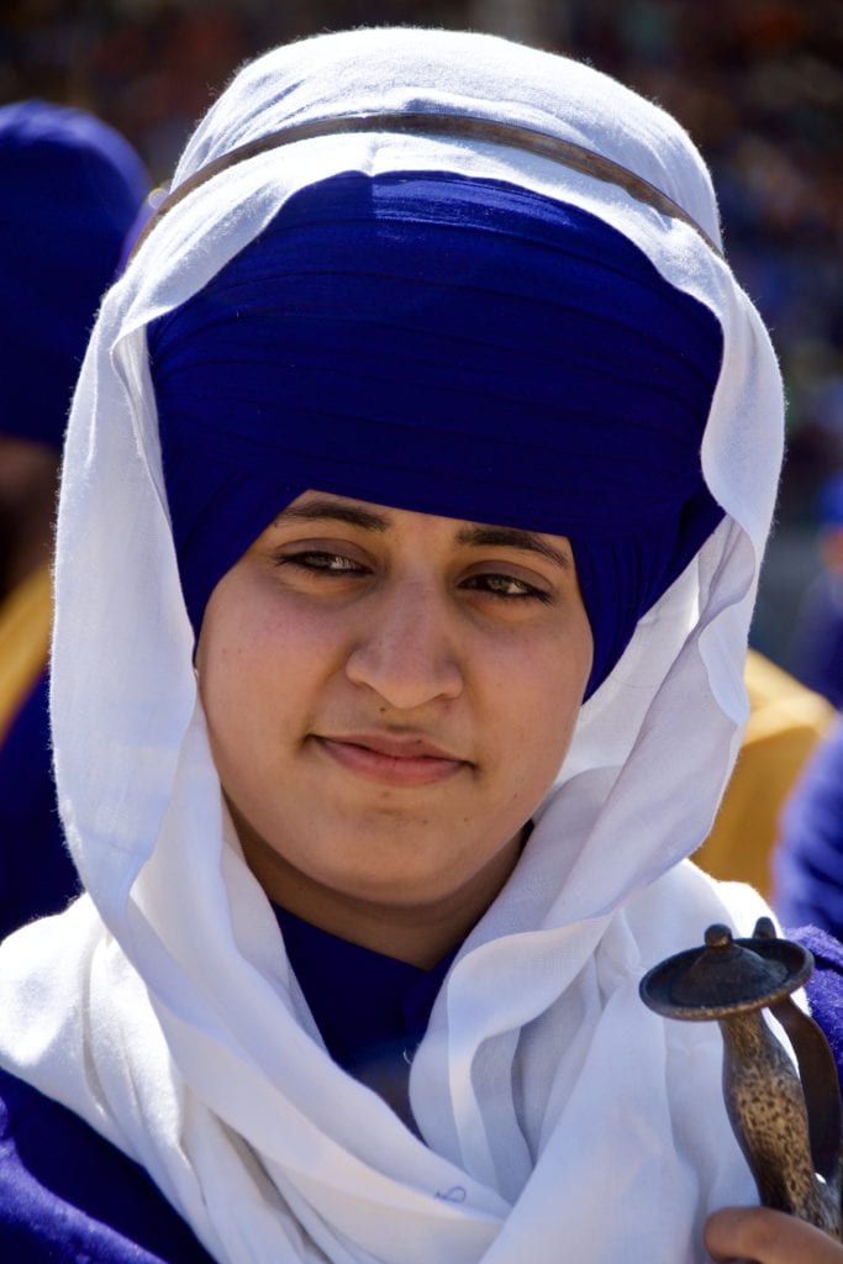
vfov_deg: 10.5
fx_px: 6847
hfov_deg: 7.0
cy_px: 632
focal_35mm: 195
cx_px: 422
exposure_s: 1/640
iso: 200
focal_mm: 130
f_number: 6
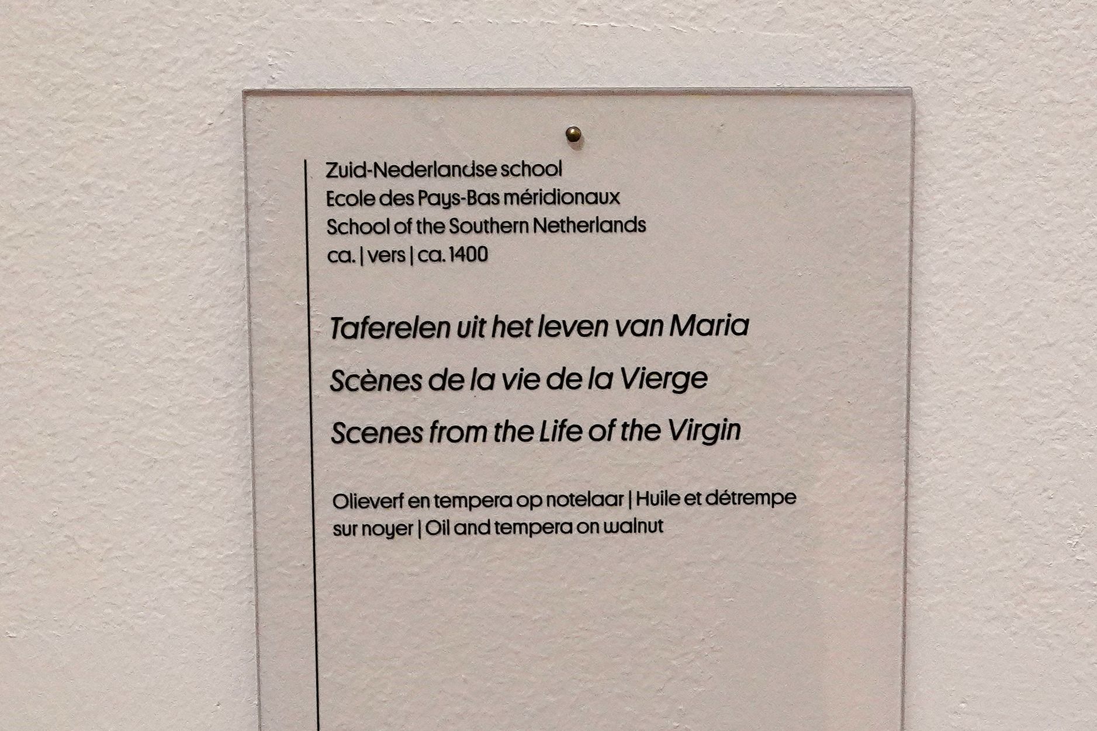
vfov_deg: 53.2
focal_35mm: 24
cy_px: 366
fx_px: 731
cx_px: 548
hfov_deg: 73.7
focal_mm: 24
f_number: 9
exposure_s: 1/80
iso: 3200
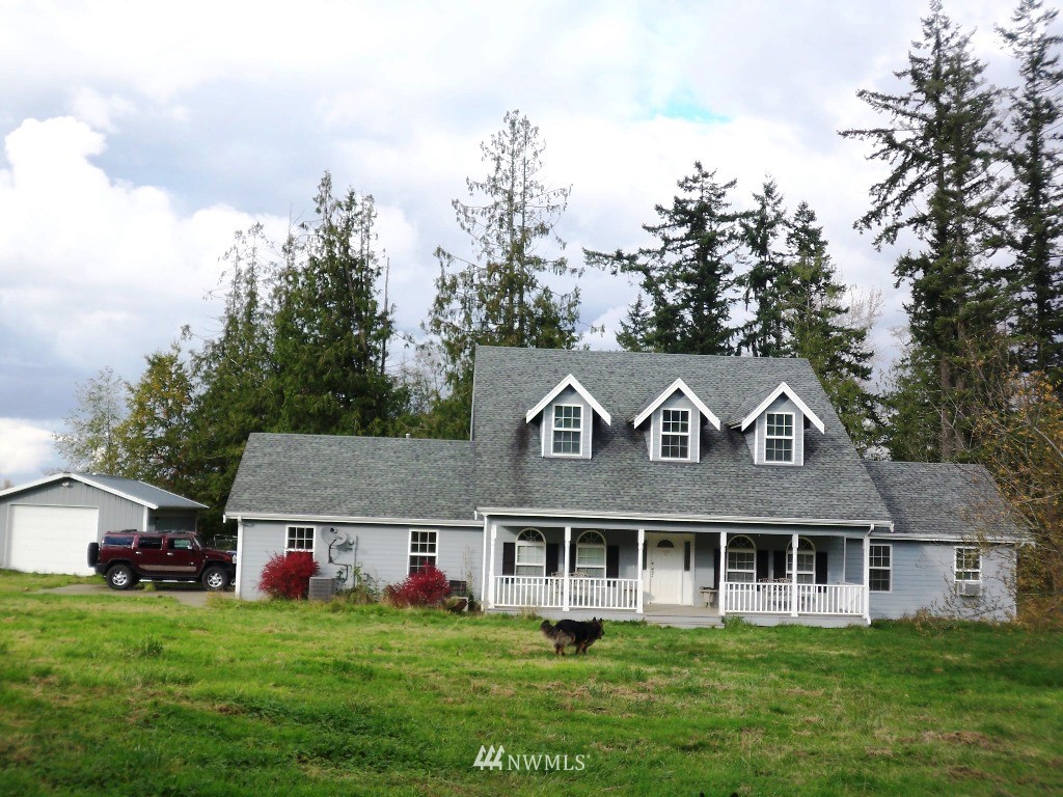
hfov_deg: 47.9
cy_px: 398
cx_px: 532
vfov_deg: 36.8
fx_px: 1198
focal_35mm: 39
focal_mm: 6.4
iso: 50
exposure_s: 1/125
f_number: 3.9
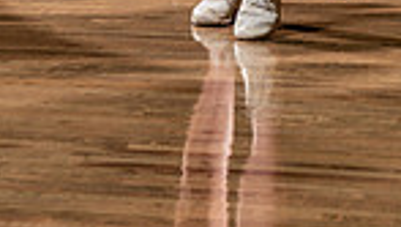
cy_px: -366
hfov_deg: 10.3
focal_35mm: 208
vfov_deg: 5.6
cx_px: 166
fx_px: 2214
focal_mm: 65
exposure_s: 1/250
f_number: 5.6
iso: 200
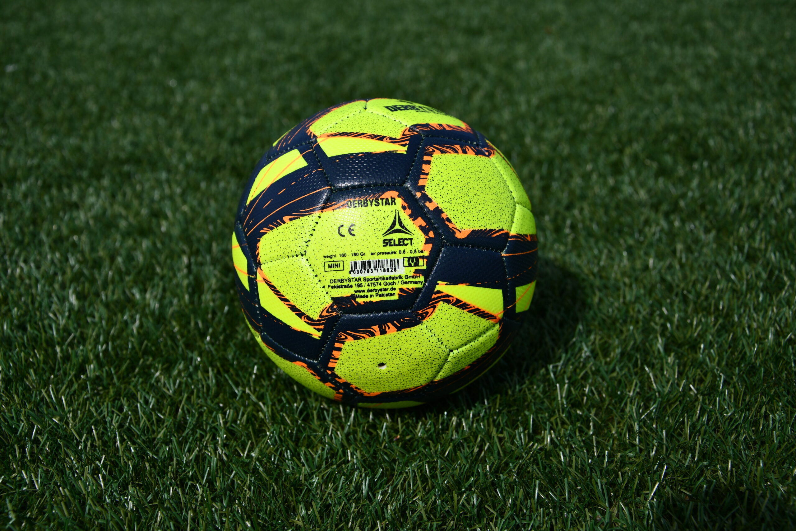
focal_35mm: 45
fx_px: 995
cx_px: 398
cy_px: 266
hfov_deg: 43.6
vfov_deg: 29.9
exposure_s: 1/2500
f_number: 5.6
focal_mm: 30
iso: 200
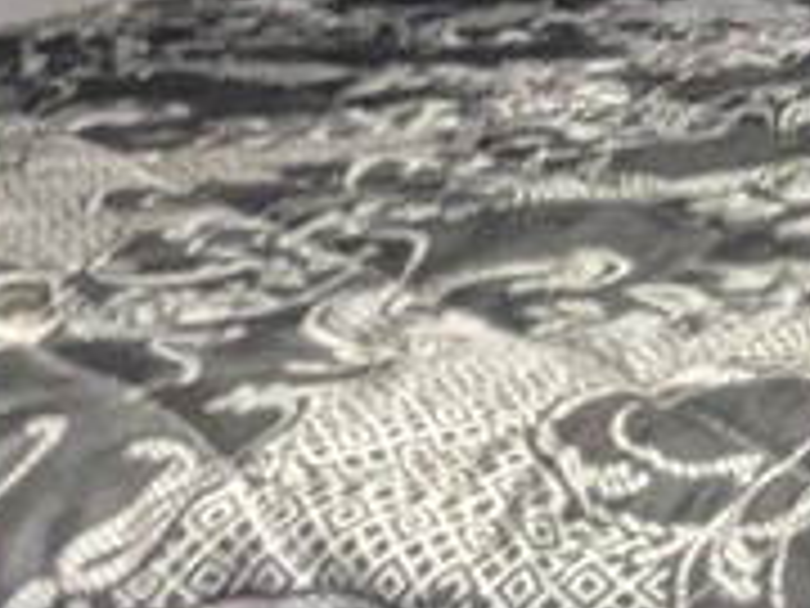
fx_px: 2902
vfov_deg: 10.7
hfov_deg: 12.0
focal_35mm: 124
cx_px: 2068
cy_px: -716
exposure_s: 1/23.8
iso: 702
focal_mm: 2.35
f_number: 2.2
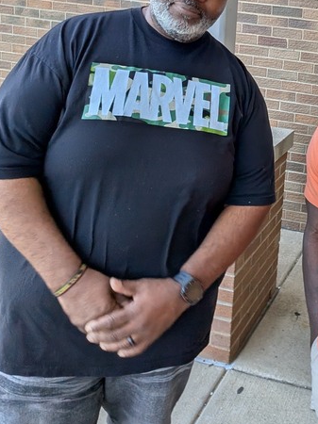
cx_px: 357
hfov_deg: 31.0
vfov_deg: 41.8
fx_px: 503
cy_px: 37
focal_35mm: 41
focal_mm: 2.71
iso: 69
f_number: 2.2
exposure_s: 1/138
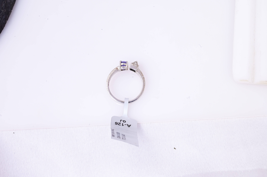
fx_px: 519
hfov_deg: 28.9
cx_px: 134
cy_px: 88
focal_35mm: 70
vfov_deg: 19.4
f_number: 20
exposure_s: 1/80
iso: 640
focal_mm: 70
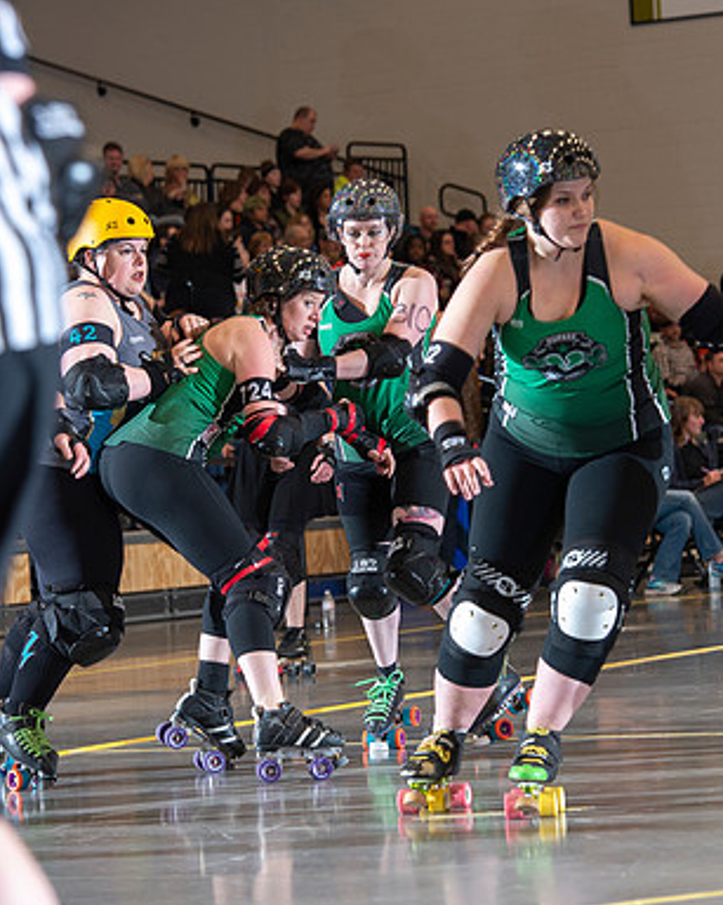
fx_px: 4629
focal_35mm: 173
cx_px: 341
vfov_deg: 11.2
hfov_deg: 8.9
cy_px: 454
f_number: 5.6
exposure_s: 1/160
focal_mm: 122
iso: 640
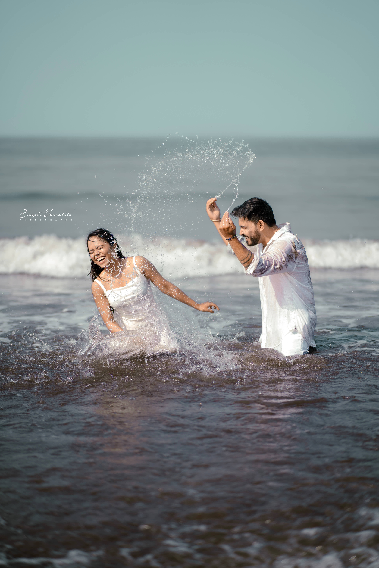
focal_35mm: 85
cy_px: 284
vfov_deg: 23.9
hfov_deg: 16.1
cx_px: 190
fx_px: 1342
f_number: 1.4
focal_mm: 85
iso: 50
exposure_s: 1/2000
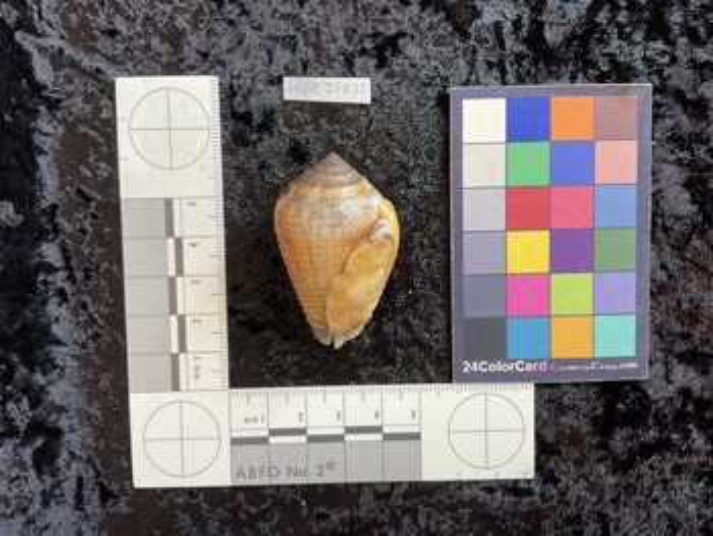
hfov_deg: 61.6
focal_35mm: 29
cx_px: 356
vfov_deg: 48.3
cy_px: 268
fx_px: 598
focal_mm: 3
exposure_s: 1/120
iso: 50
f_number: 1.8
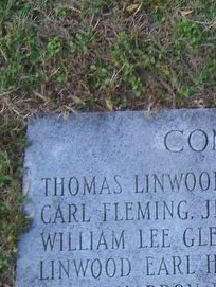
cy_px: 372
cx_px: 281
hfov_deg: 12.8
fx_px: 930
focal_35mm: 112
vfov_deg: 16.6
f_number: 2.8
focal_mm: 7.9
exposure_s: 1/40
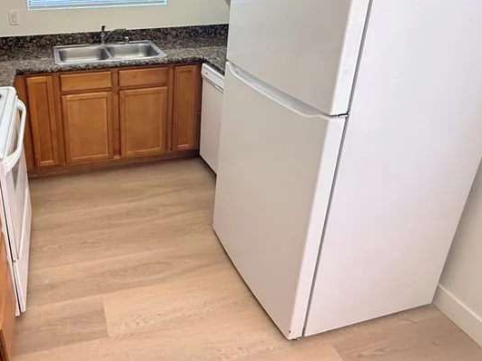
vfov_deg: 49.1
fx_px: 376
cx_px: 128
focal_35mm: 27
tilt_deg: -19.7
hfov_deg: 62.1
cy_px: 86
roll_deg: +0.9
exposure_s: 1/120
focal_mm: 2.22
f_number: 2.2
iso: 320
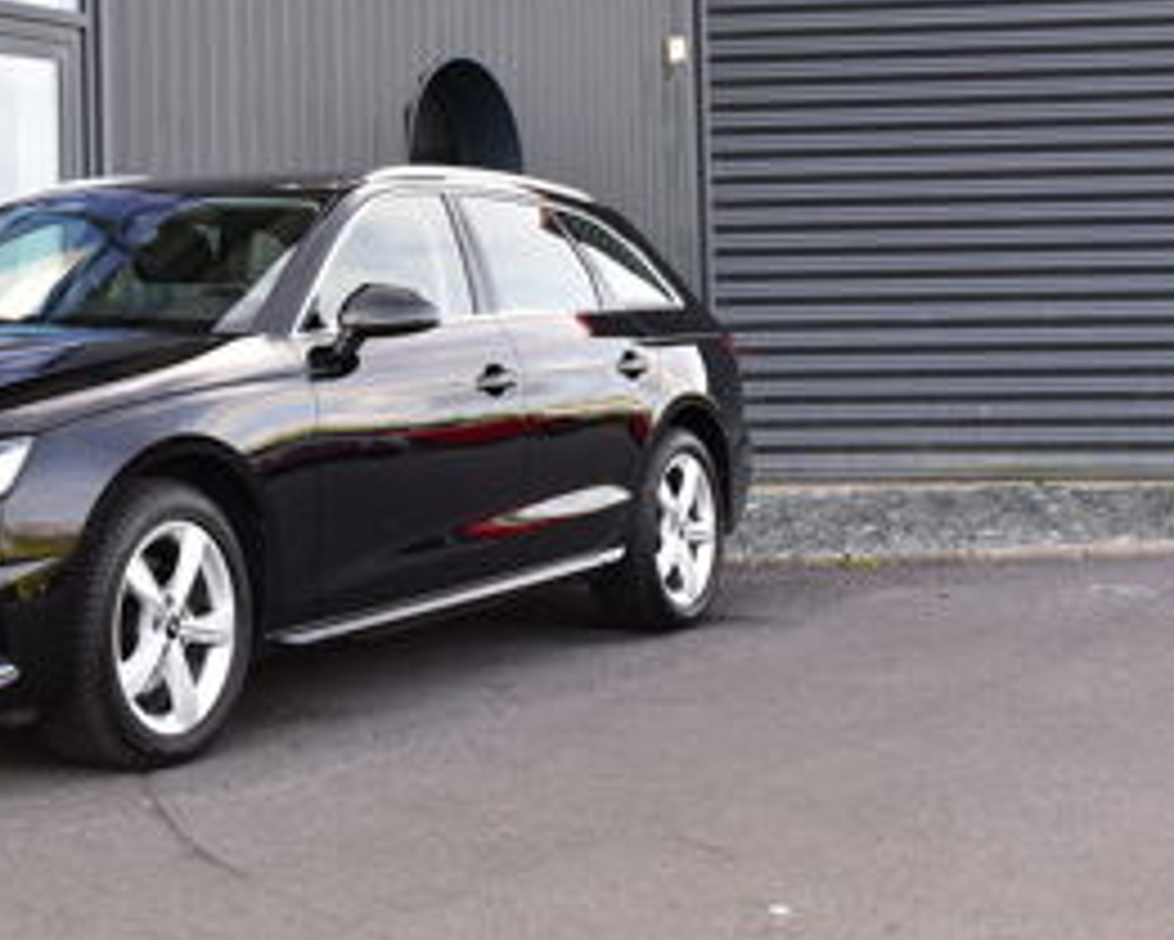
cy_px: 225
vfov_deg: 21.7
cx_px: 157
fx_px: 2428
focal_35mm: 70
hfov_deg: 26.4
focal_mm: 27
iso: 400
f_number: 8
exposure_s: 1/80
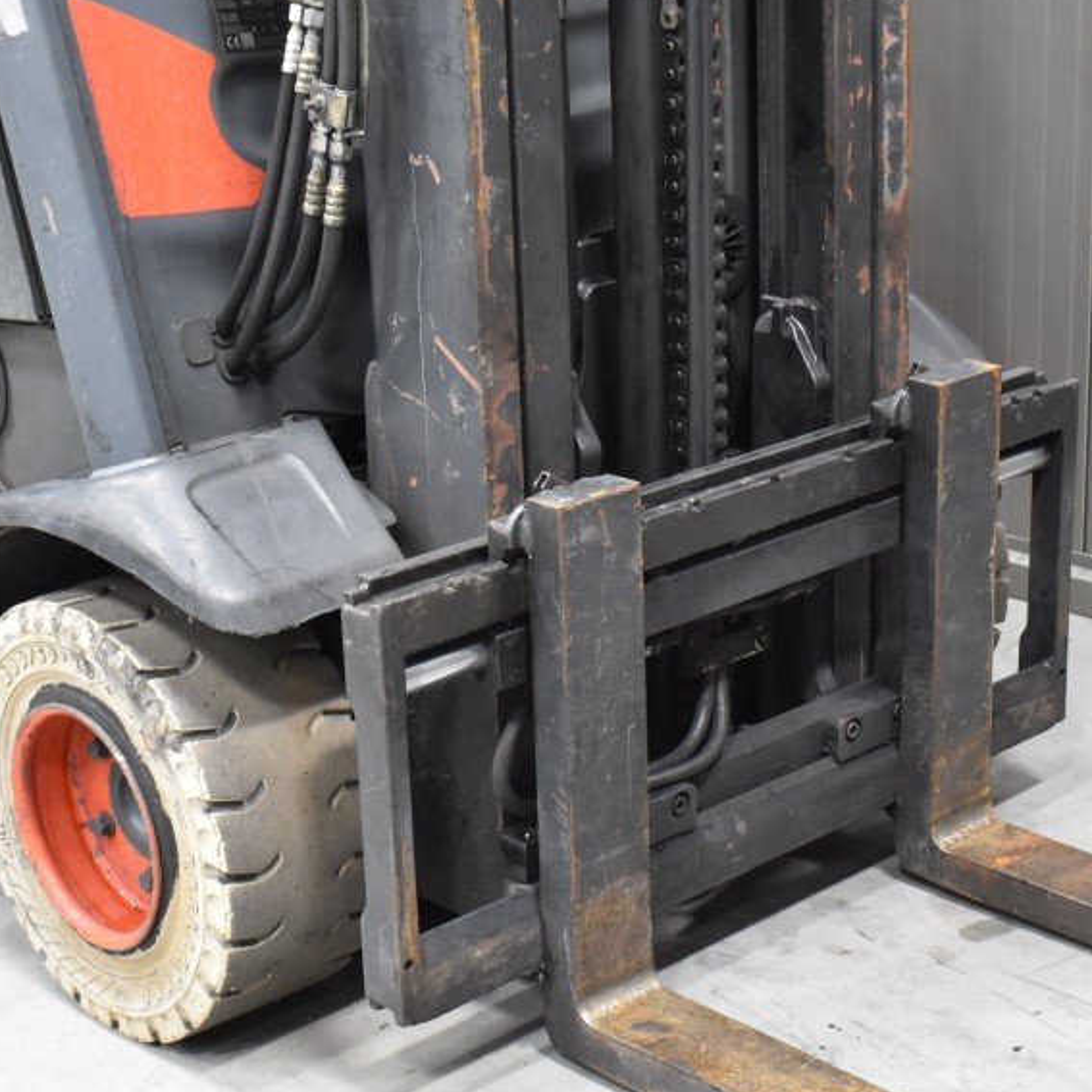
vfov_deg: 23.7
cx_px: 663
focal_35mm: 73
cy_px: 574
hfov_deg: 23.7
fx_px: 2602
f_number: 5
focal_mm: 27
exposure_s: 1/20
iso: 1600
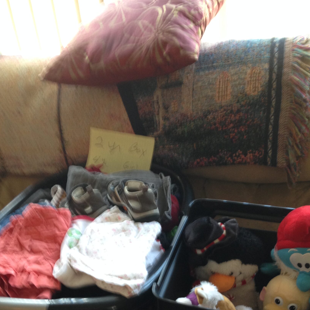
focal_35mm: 46
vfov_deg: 35.7
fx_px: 466
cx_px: 155
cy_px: 244
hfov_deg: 36.8
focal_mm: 4.12
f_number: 2.4
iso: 100
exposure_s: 1/20
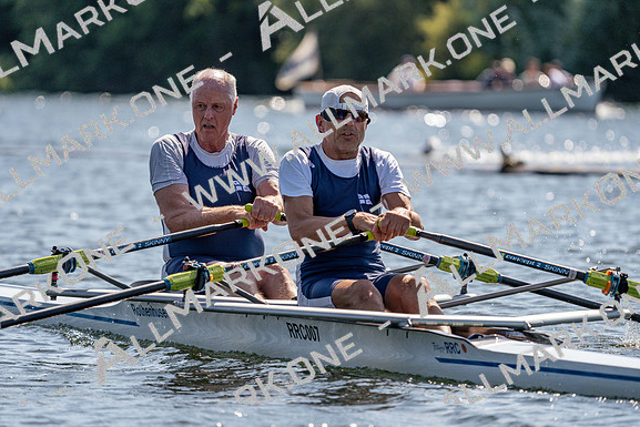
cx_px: 319
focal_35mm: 378
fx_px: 6721
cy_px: 214
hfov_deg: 5.5
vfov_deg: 3.6
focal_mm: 376
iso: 250
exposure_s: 1/2000
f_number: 6.3
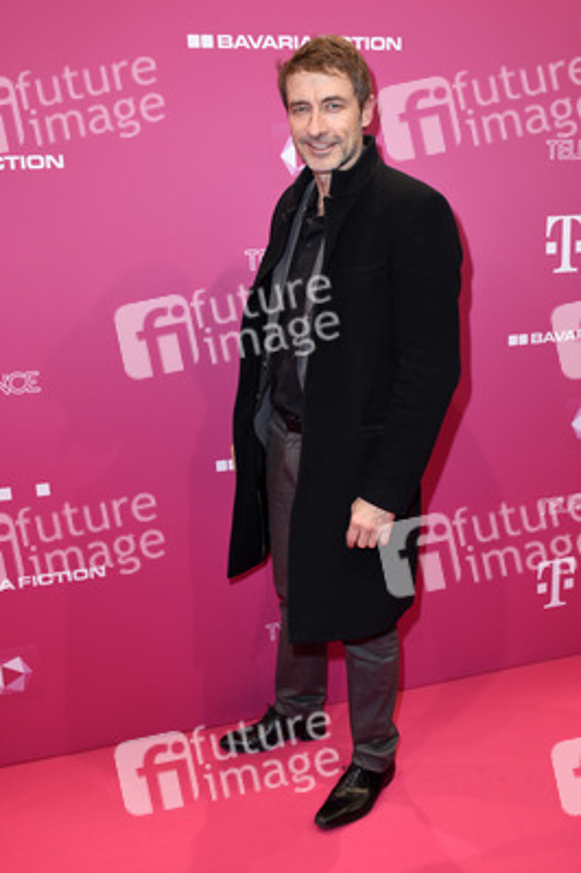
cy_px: 436
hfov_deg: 38.3
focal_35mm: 34
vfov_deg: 55.1
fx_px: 837
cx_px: 290
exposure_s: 1/160
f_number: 6.3
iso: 500
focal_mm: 23
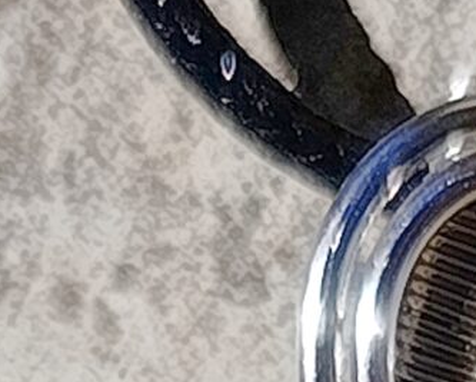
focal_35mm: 360
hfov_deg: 5.4
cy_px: 1631
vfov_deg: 4.0
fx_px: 5076
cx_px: 244
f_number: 1.7
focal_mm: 5.24
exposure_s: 1/1572
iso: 52
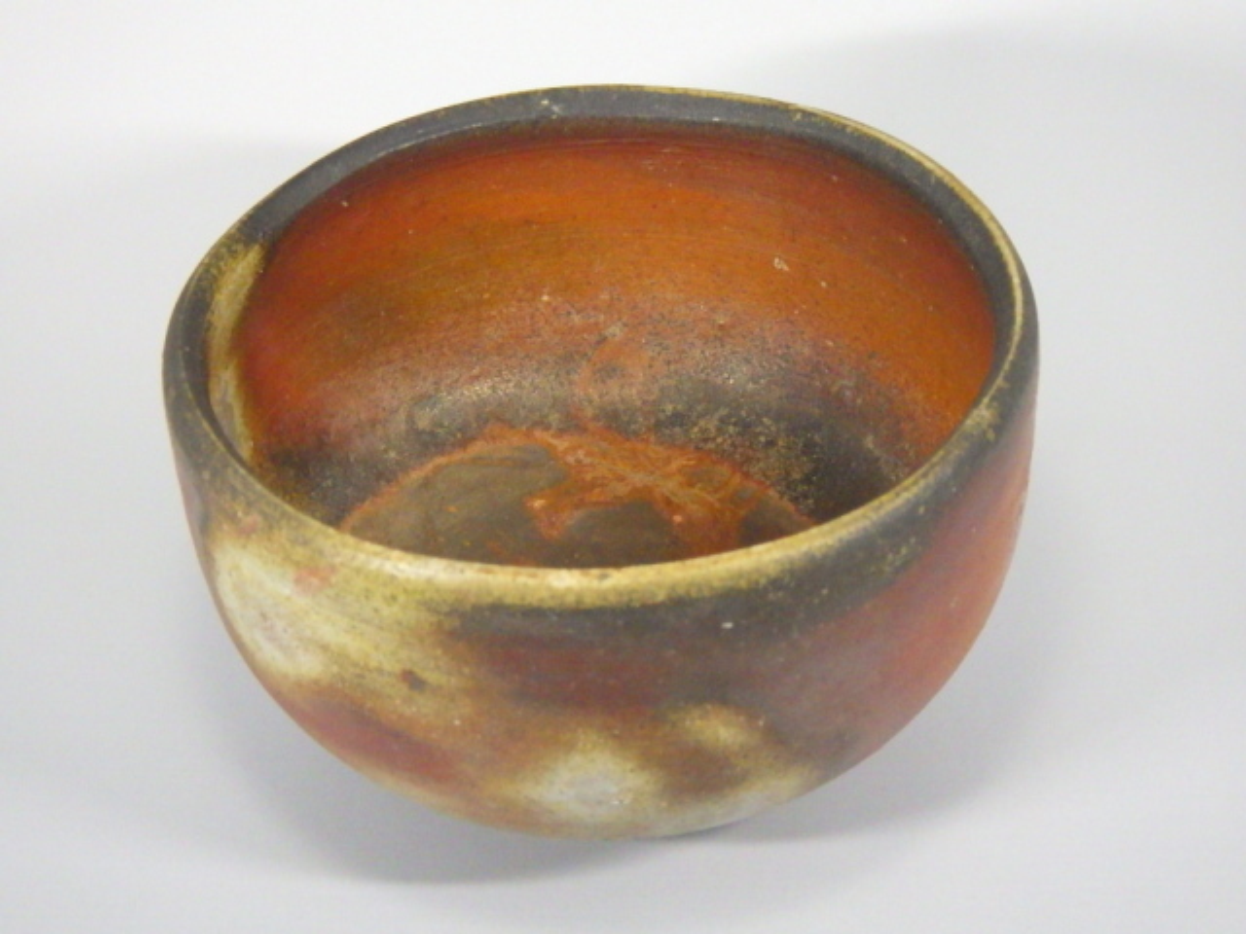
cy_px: 467
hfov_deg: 20.9
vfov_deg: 15.7
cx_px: 623
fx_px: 3384
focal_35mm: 94
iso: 400
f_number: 5
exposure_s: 1/40
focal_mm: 16.7
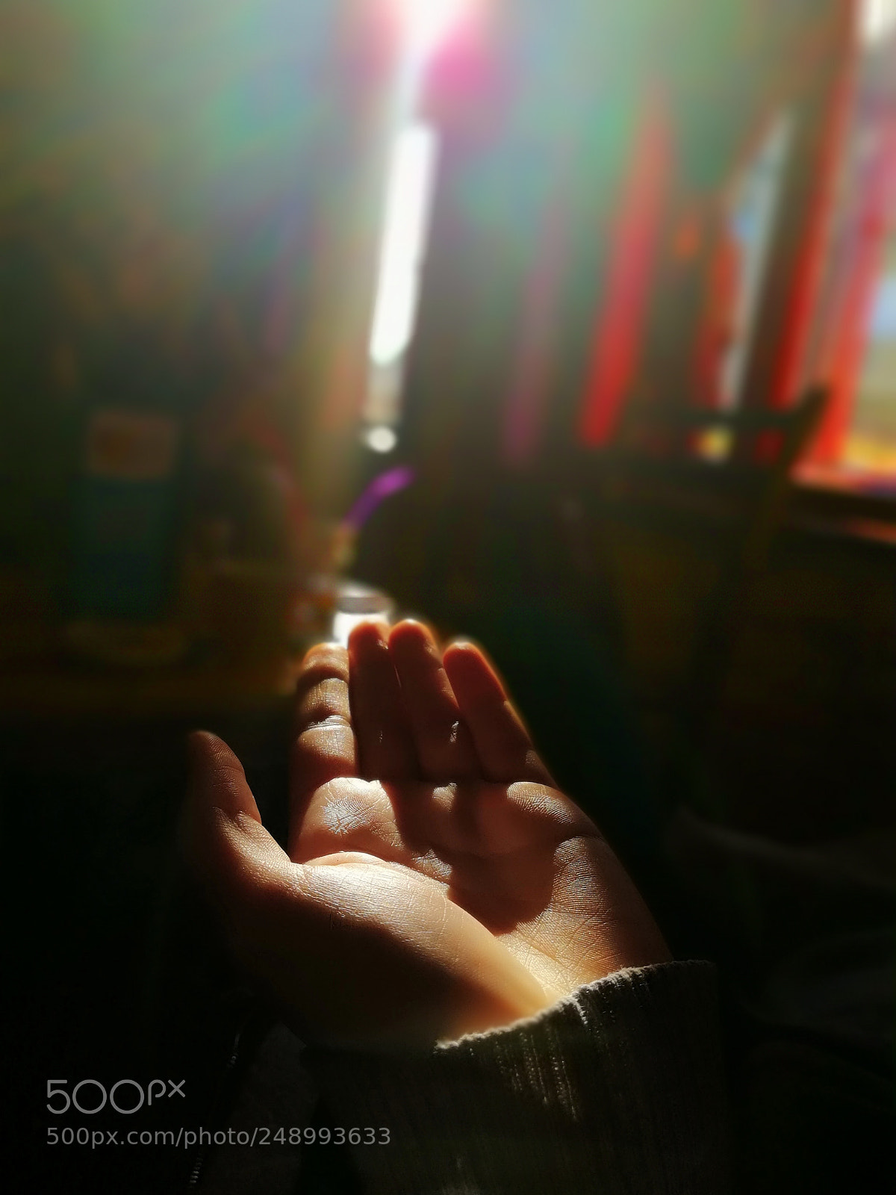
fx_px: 932
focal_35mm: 27
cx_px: 448
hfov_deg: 51.4
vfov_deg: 65.3
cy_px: 598
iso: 50
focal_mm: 3.81
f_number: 2.8
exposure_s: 1/251
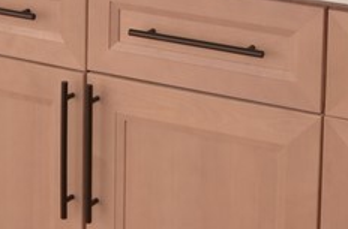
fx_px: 1224
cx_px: 278
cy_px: -236
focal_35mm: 127
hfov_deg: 16.1
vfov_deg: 9.9
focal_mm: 18
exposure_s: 1/60
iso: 200
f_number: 3.5
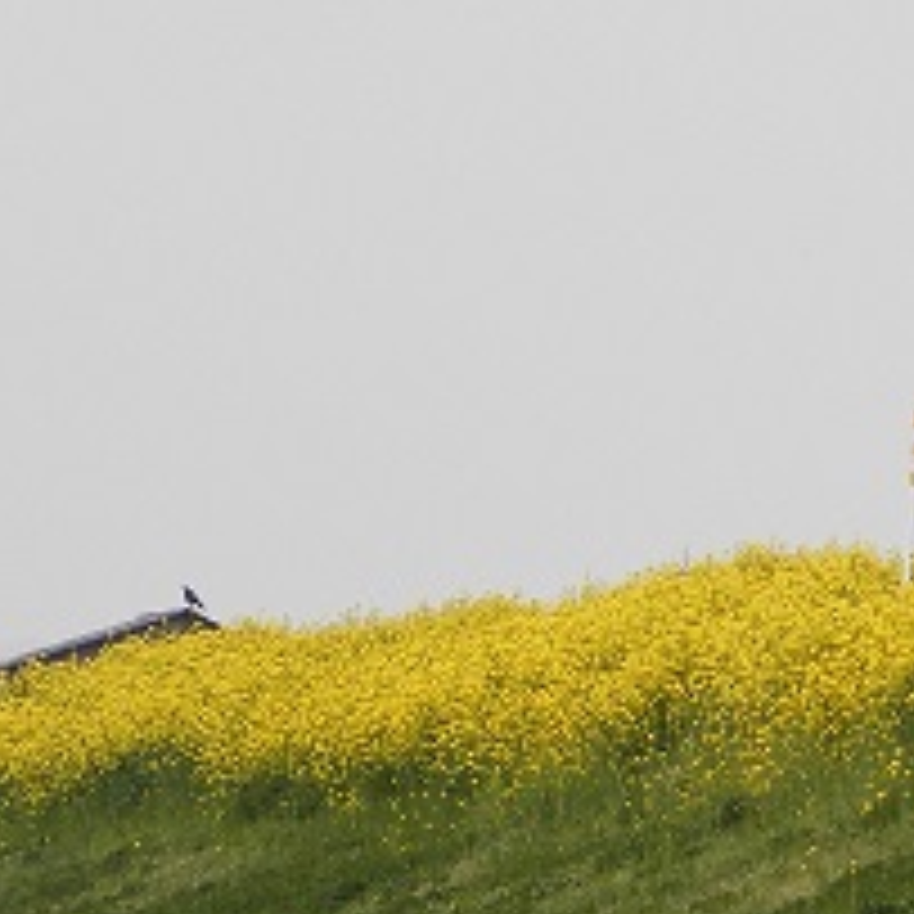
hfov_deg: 1.5
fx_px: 34981
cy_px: 536
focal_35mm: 1171
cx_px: 788
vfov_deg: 1.5
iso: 80
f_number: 5.8
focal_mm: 94.5
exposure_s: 1/400
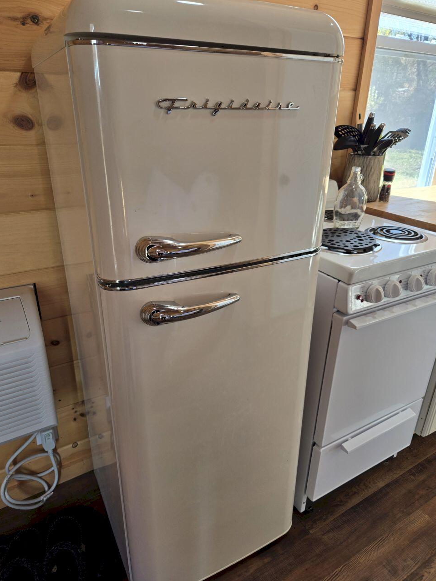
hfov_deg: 56.8
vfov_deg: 71.6
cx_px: 218
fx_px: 403
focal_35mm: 24
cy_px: 288
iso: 40
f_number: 1.8
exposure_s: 1/120
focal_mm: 5.4
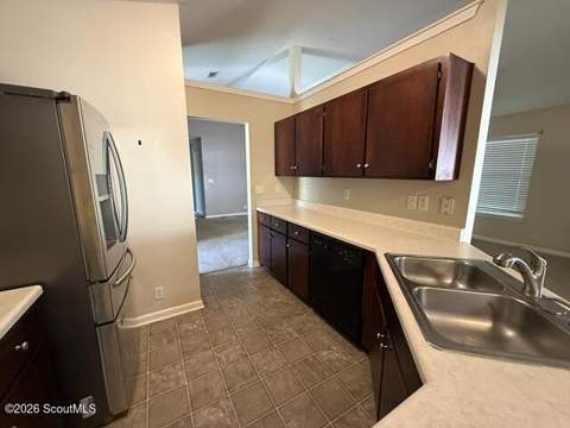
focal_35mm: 14
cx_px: 285
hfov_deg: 102.1
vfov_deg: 85.7
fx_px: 231
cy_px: 214
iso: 640
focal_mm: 2.22
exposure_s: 1/60
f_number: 2.2
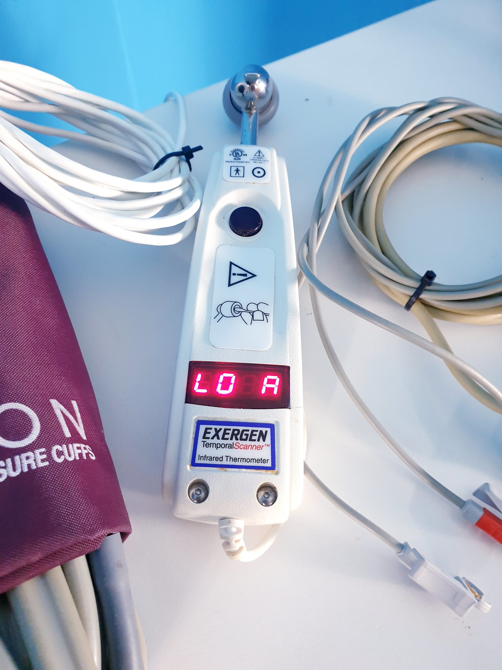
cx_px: 251
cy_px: 335
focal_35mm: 26
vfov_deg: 67.3
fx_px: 503
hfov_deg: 53.1
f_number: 2.4
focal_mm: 4.3
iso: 250
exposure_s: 1/33
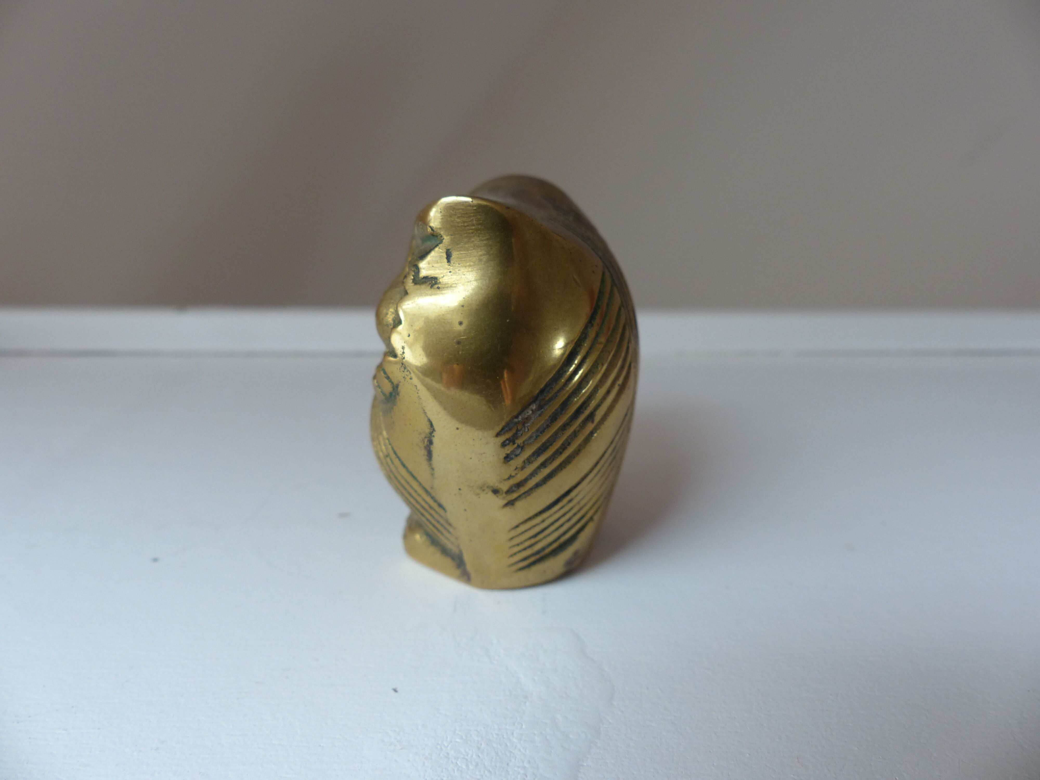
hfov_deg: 69.4
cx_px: 520
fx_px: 751
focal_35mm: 25
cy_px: 390
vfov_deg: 54.9
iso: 160
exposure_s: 1/60
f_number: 2.8
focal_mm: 4.5
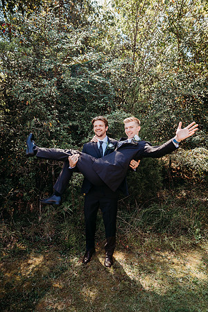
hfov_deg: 53.1
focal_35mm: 24
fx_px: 208
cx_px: 104
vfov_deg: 73.7
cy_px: 156
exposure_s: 1/400
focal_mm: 24
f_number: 2.8
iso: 125
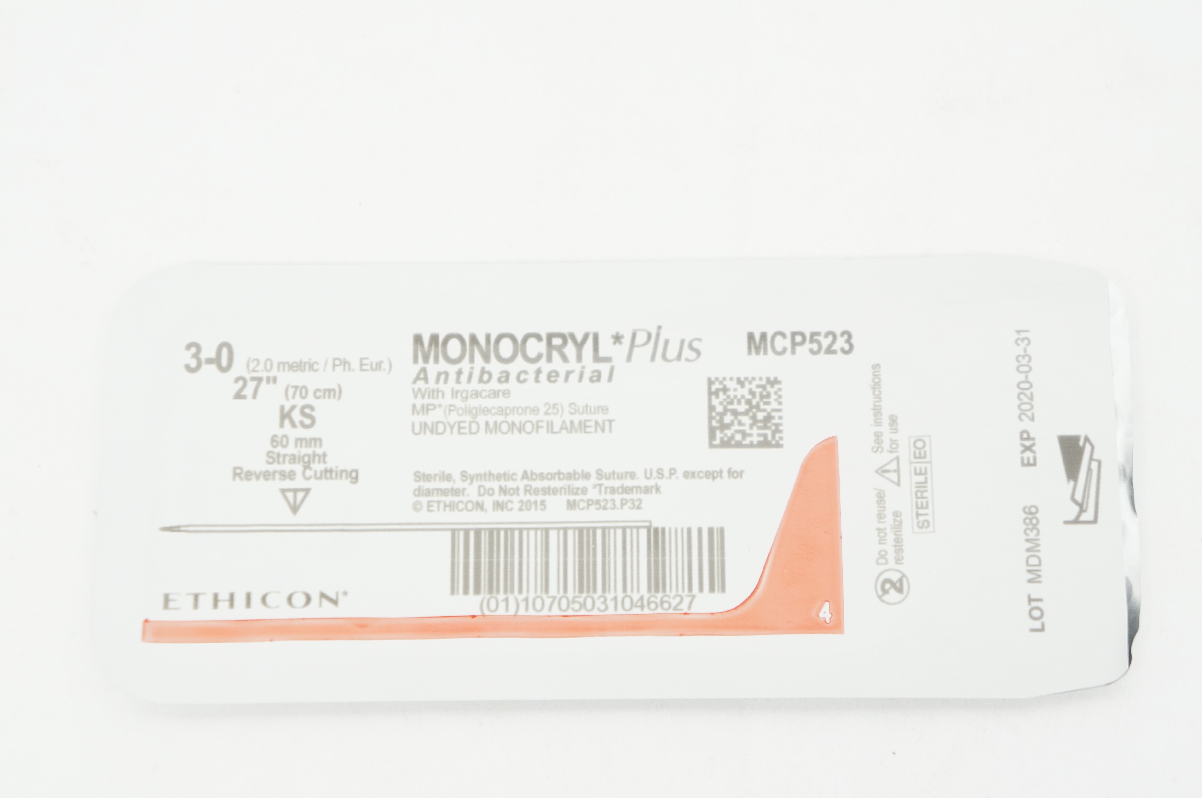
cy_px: 399
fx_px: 2752
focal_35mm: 82
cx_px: 601
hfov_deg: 24.6
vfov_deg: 16.5
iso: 800
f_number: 5.6
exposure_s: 1/60
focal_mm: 55
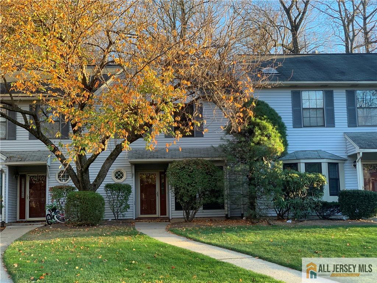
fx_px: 566
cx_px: 188
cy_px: 142
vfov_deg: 28.0
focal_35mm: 52
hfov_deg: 36.8
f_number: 2.4
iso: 32
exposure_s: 1/122
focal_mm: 6
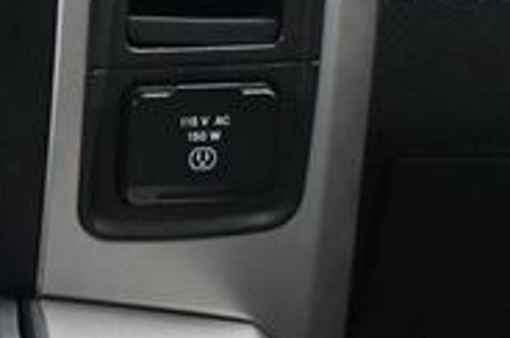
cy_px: -249
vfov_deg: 6.6
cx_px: -302
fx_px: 2881
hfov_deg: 9.8
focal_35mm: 204
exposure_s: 1/125
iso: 3200
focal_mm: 39
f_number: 5.6
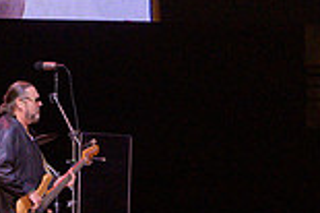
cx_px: 341
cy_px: -36
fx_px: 6642
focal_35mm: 748
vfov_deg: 1.8
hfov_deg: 2.8
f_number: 7.1
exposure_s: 1/500
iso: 2800
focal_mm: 200
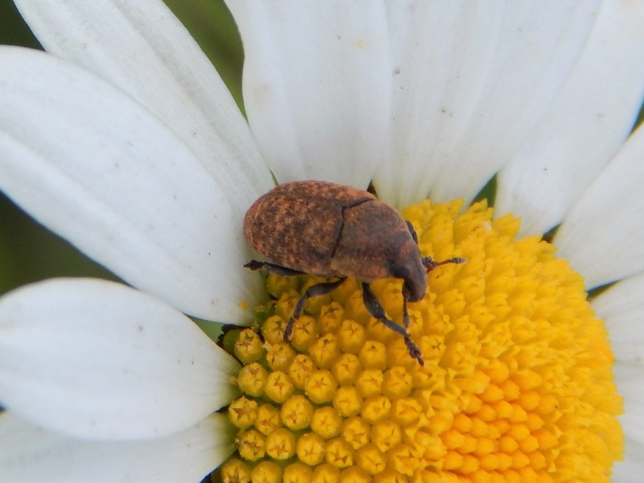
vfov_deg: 13.0
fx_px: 2121
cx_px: 322
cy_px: 242
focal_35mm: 114
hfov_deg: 17.3
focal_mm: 20.5
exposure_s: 1/400
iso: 125
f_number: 4.6
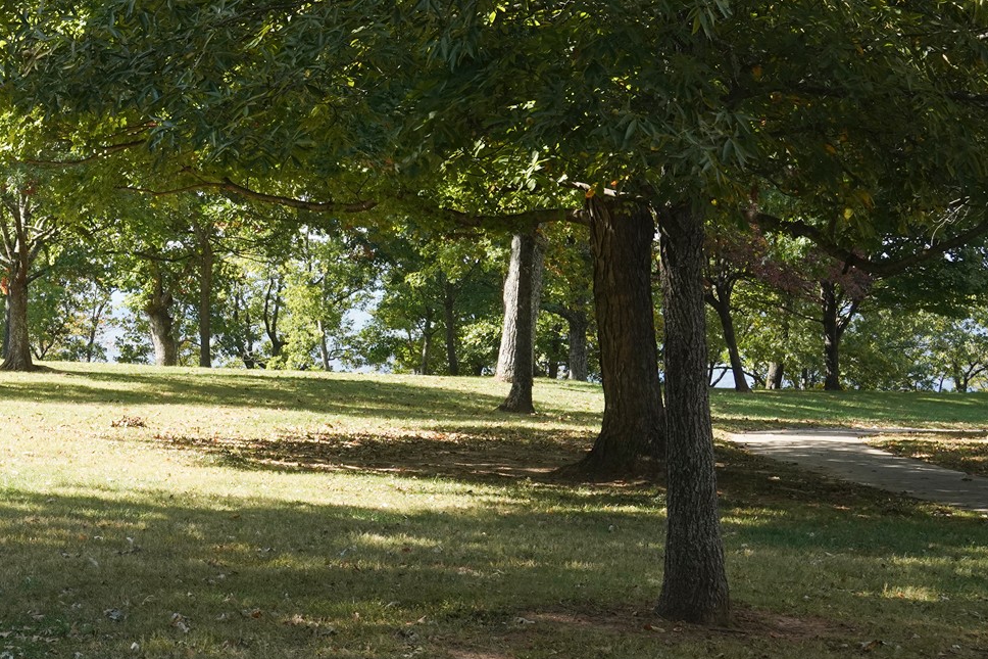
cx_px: -27
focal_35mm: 93
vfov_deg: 14.7
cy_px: 207
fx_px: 2552
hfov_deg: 21.1
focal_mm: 45
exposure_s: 1/200
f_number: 13
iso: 800
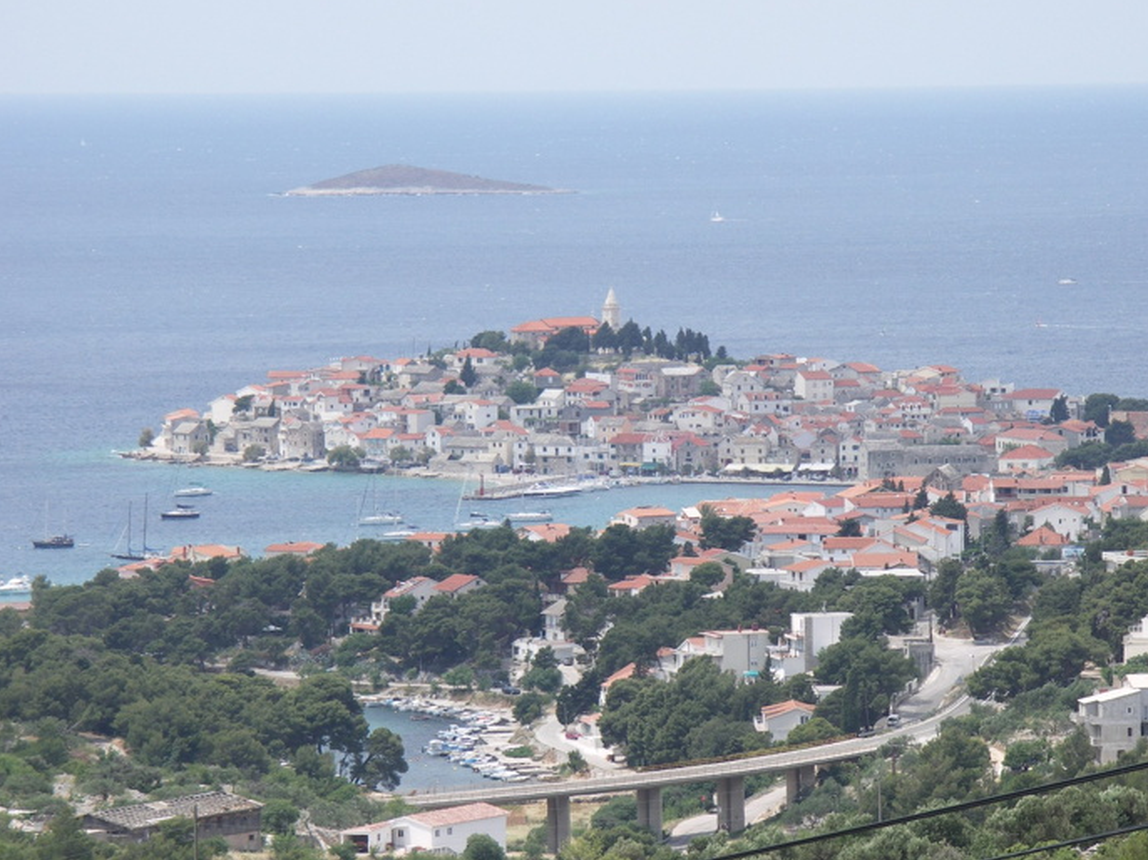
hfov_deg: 8.6
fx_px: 7658
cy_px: 407
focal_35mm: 231
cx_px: 634
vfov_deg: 6.4
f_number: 4.5
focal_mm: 50.8
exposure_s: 1/320
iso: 50
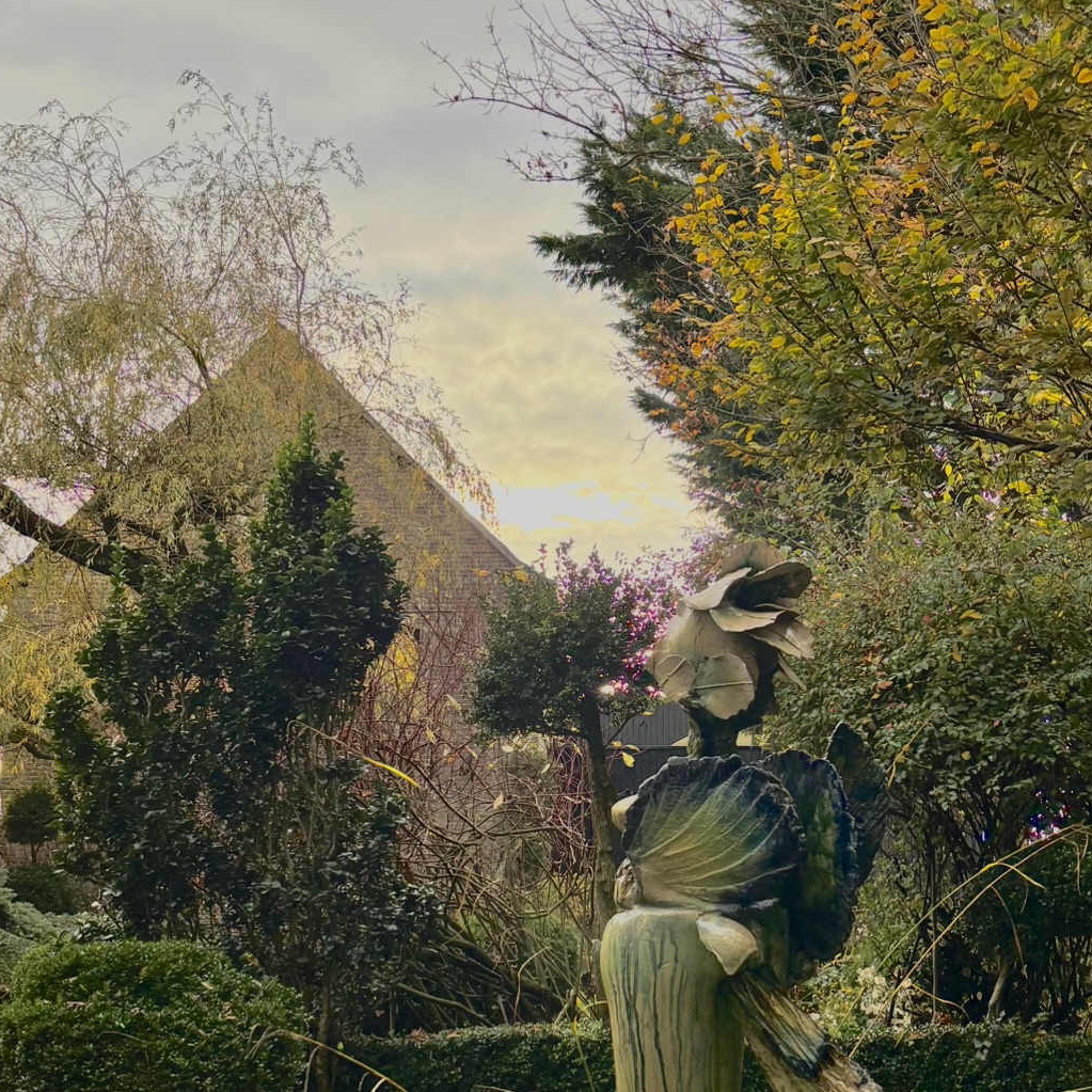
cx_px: 585
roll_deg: +0.5
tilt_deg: +5.9
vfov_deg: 36.5
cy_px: 718
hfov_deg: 36.8
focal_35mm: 46
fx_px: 1642
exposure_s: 1/380
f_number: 1.6
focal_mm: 5.96
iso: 50
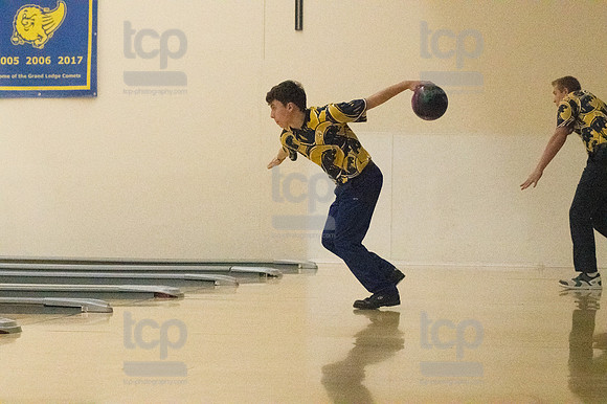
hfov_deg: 17.1
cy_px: 202
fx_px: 2022
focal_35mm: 120
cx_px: 304
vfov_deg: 11.4
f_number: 4.5
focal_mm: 80
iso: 10000
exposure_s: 1/1250
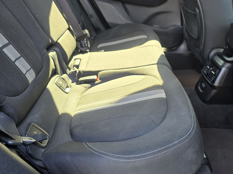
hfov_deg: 59.1
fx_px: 202
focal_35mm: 30
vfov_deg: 46.8
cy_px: 81
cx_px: 147
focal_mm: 6.3
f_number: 1.7
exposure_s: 1/100
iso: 160
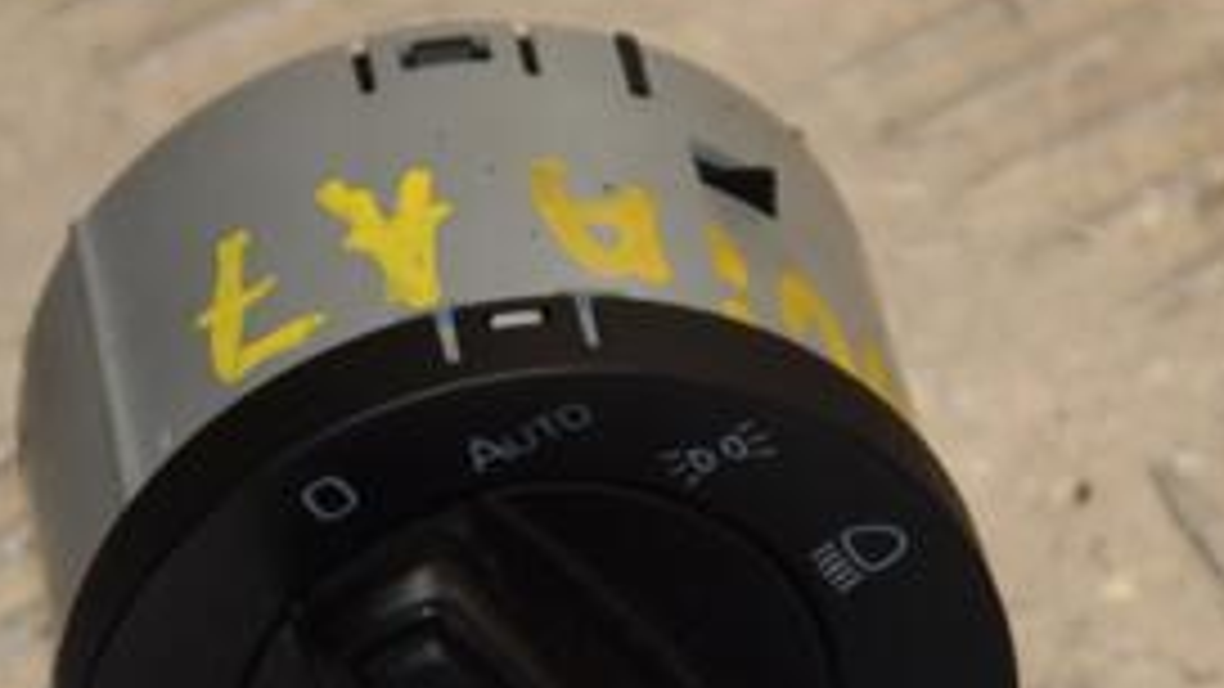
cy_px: 692
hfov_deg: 5.9
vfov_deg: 3.3
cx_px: 441
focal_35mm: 364
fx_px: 11819
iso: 800
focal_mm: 105
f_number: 6.3
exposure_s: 1/200
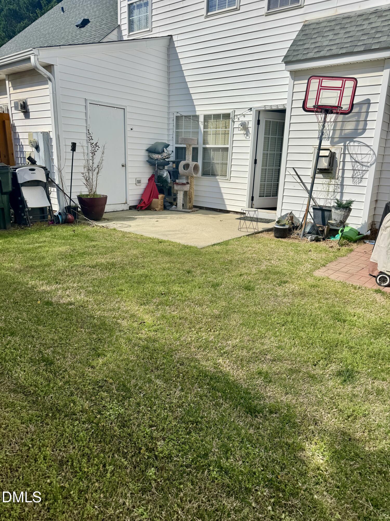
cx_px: 195
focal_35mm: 24
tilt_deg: -16.2
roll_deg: -0.8
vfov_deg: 71.6
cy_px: 260
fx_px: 361
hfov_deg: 56.8
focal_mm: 6.76
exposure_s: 1/5814
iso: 80
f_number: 1.78
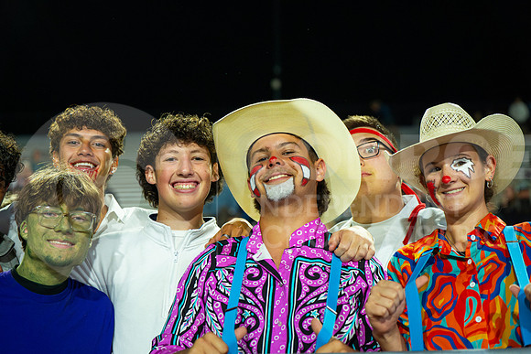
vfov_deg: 19.5
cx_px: 266
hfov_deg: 28.8
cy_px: 177
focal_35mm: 70
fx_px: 1033
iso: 2500
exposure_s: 1/1250
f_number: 3.2
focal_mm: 70
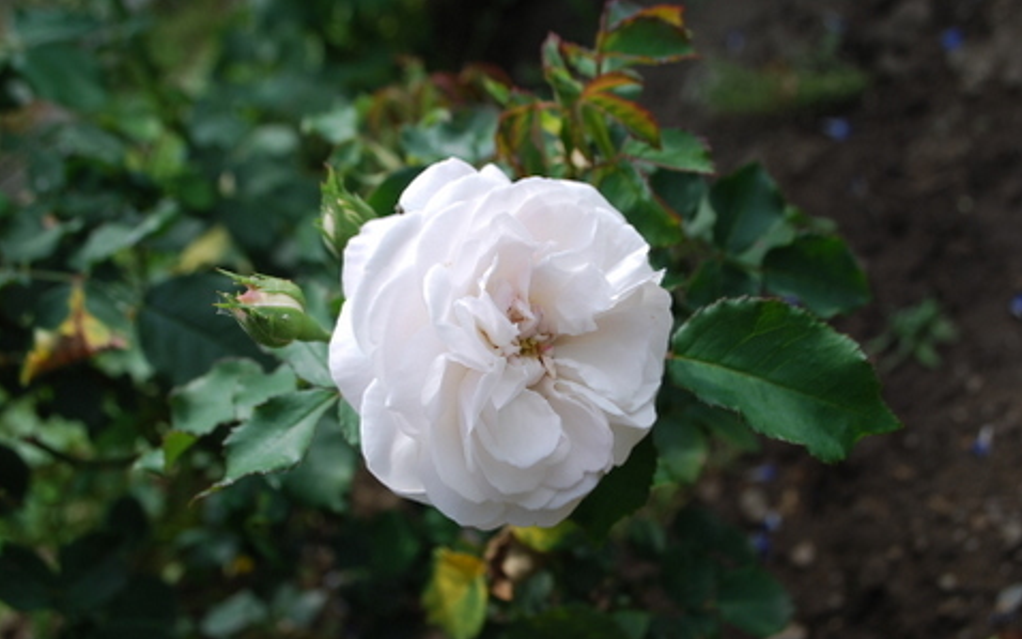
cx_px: 511
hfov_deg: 49.3
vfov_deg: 32.0
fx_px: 1114
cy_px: 318
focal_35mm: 40
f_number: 8
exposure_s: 1/200
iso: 100
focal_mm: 26
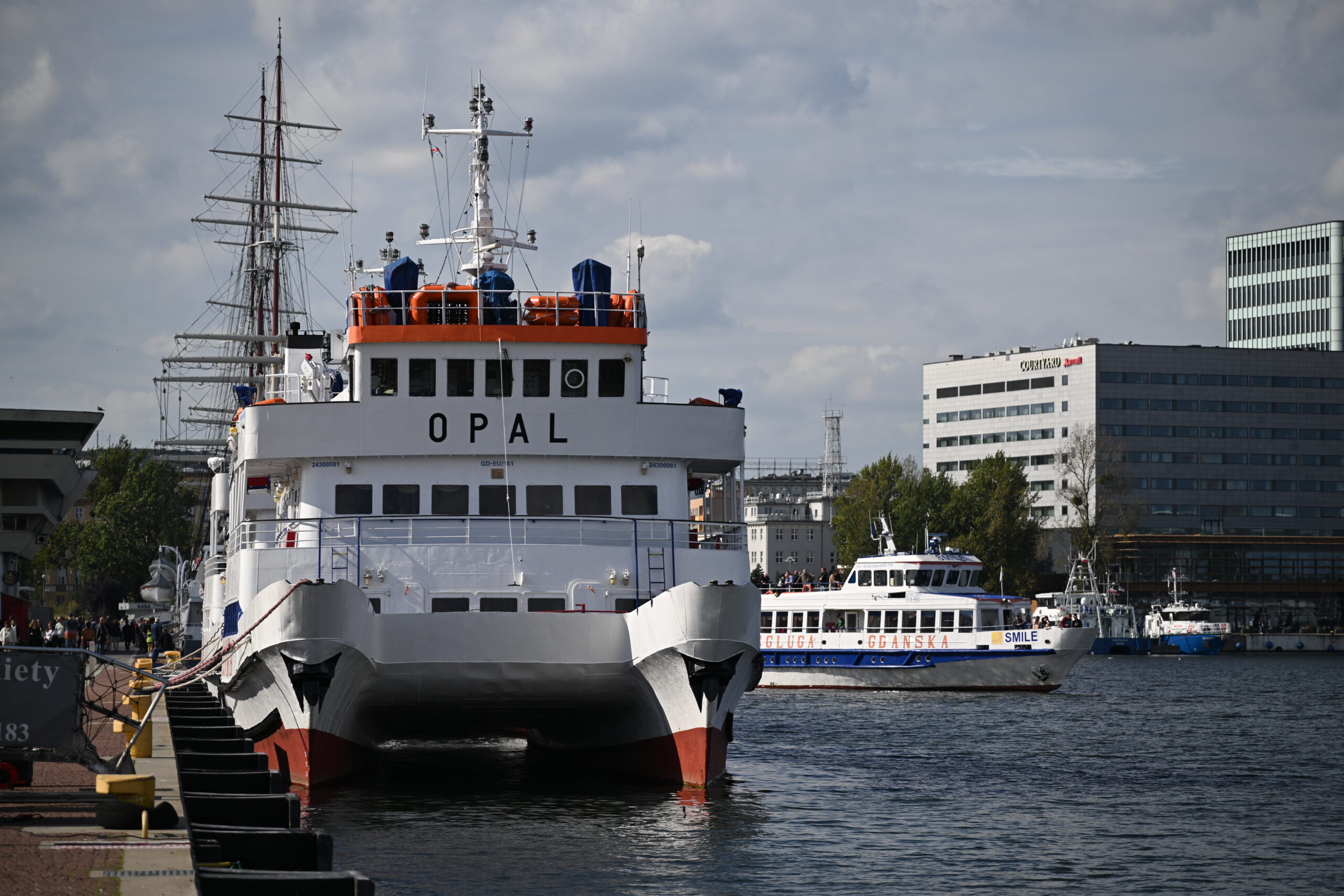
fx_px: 4480
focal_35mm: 120
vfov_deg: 11.4
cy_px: 448
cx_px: 672
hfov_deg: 17.1
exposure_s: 1/2000
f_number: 4
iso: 100
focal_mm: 120
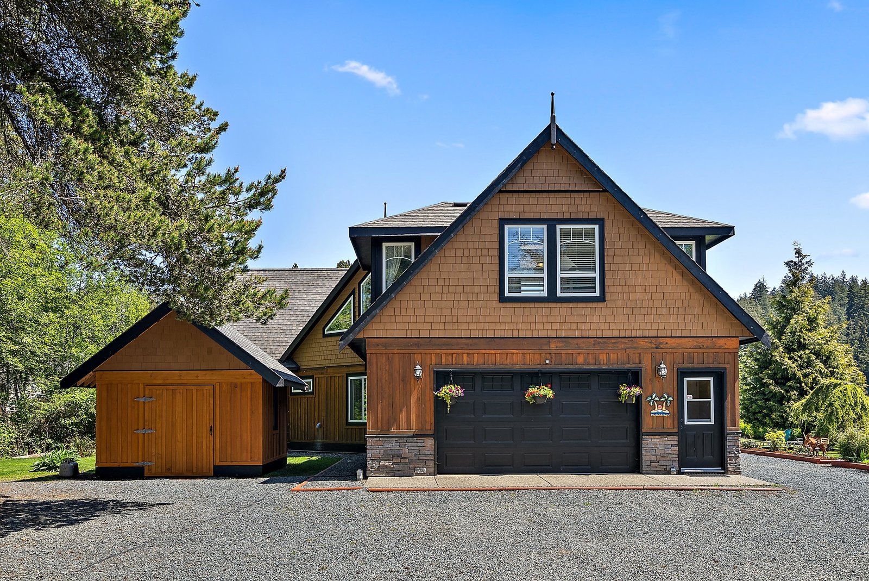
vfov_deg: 42.4
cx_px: 434
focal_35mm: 31
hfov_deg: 60.3
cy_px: 290
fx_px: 749
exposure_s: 1/125
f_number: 7.1
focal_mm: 31
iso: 320
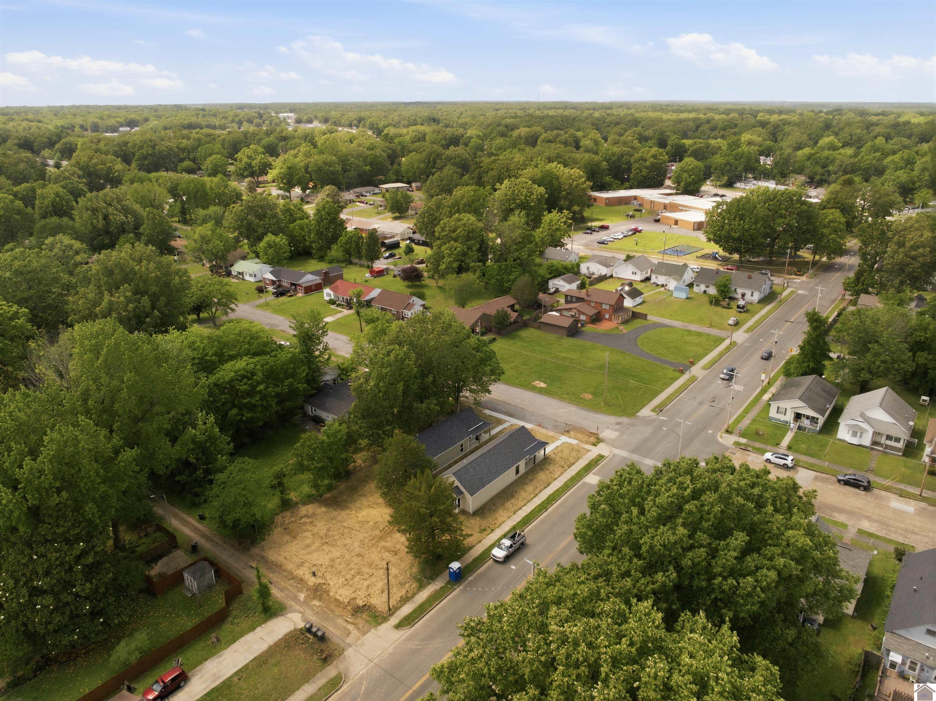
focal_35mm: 24
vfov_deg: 56.8
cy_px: 350
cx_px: 468
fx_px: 649
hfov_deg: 71.6
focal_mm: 12.3
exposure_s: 1/400
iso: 200
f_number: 10
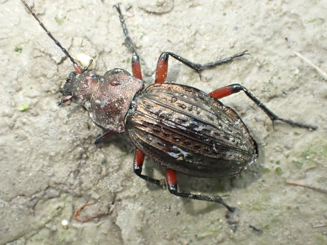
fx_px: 472
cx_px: 164
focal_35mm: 50
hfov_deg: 38.2
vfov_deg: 29.1
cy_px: 122
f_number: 4.5
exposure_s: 1/125
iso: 800
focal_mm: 9.01
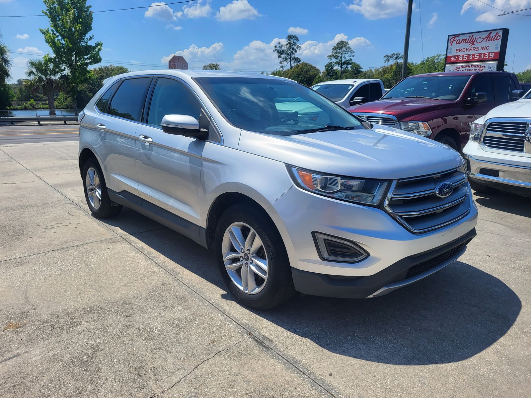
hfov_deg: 67.3
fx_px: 399
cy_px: 199
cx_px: 266
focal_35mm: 26
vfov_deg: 53.1
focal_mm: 5.4
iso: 40
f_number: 1.8
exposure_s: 1/2805
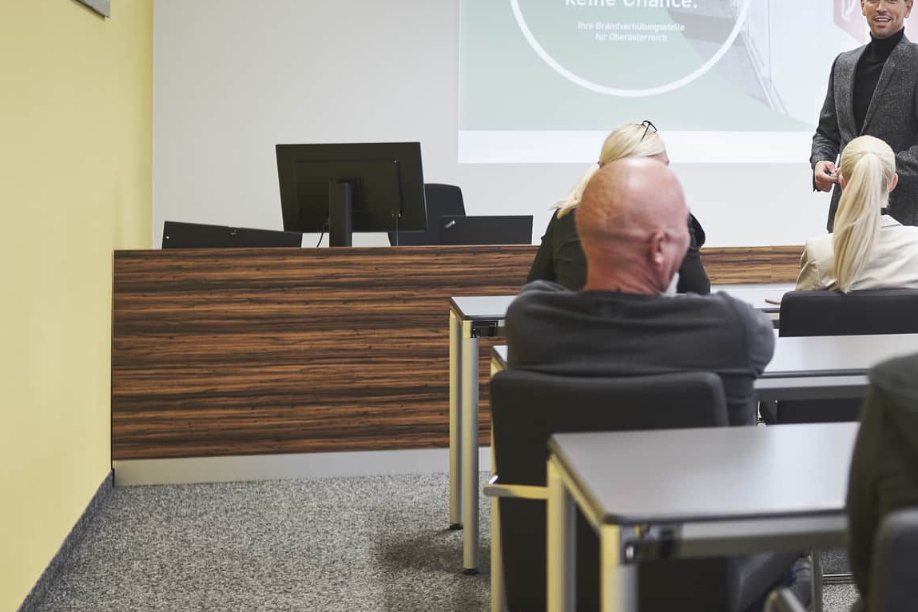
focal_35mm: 78
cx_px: 1000
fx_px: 1989
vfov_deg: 17.5
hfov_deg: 24.3
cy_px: 302
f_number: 2
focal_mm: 35
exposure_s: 1/100
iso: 400
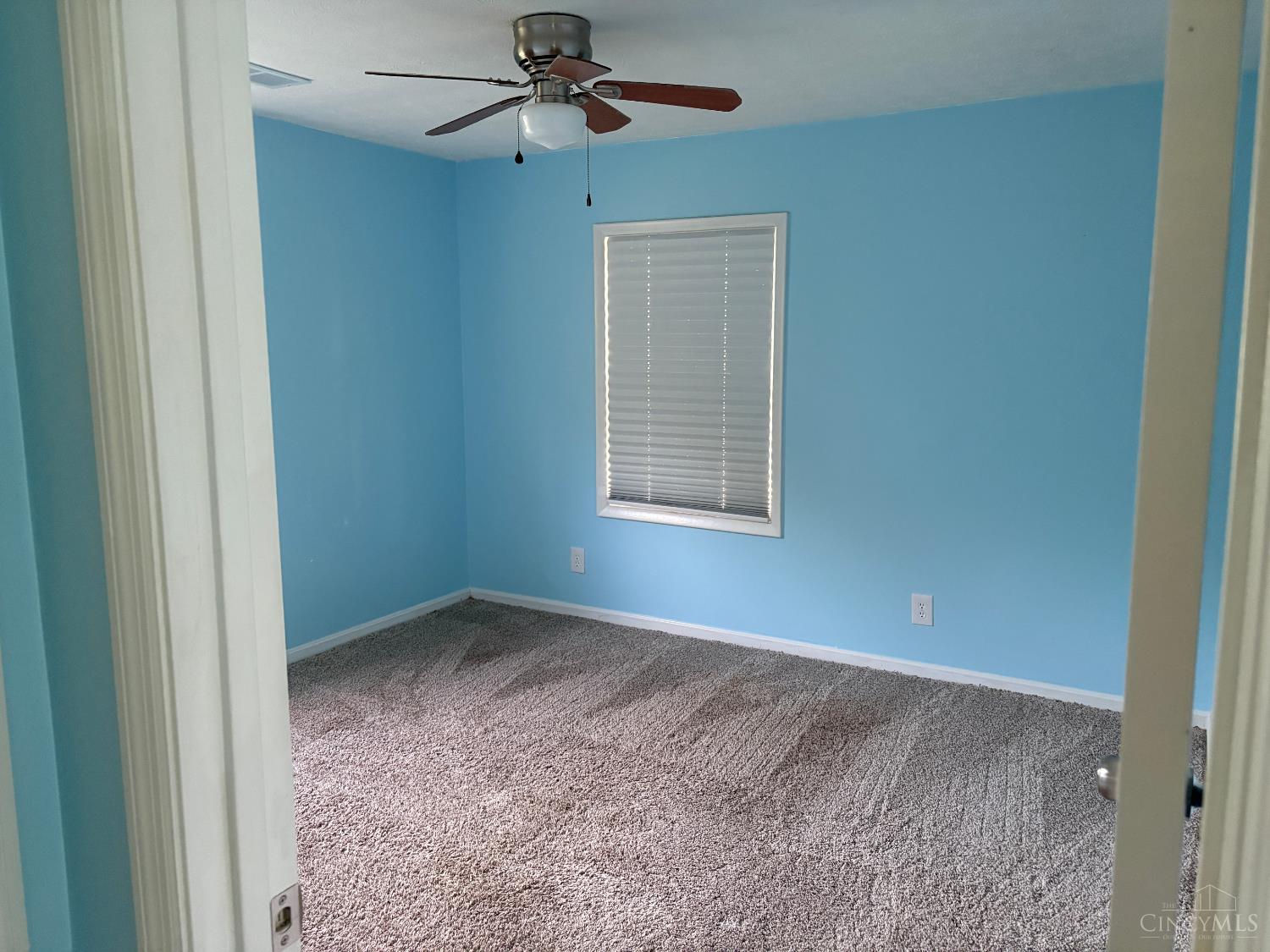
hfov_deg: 67.3
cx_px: 635
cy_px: 476
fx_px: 954
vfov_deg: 53.1
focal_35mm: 26
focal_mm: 5.96
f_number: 1.6
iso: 500
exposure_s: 1/60
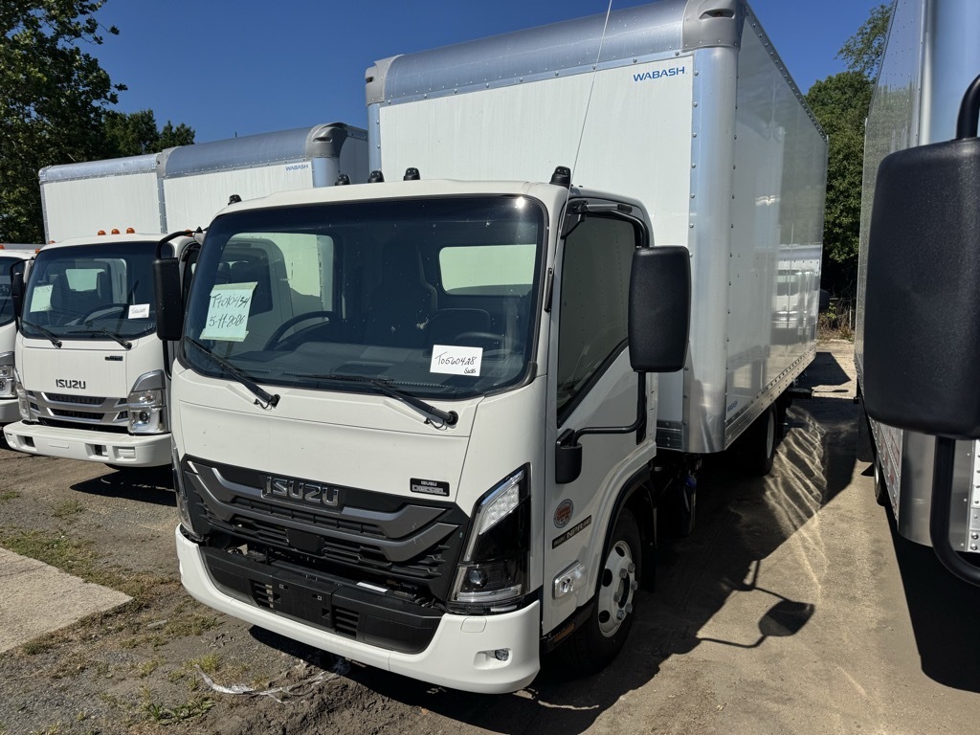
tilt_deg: -7.2
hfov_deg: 71.6
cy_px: 368
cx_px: 490
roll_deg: +0.3
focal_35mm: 24
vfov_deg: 56.8
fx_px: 679
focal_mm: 6.76
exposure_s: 1/10417
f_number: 1.78
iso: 80
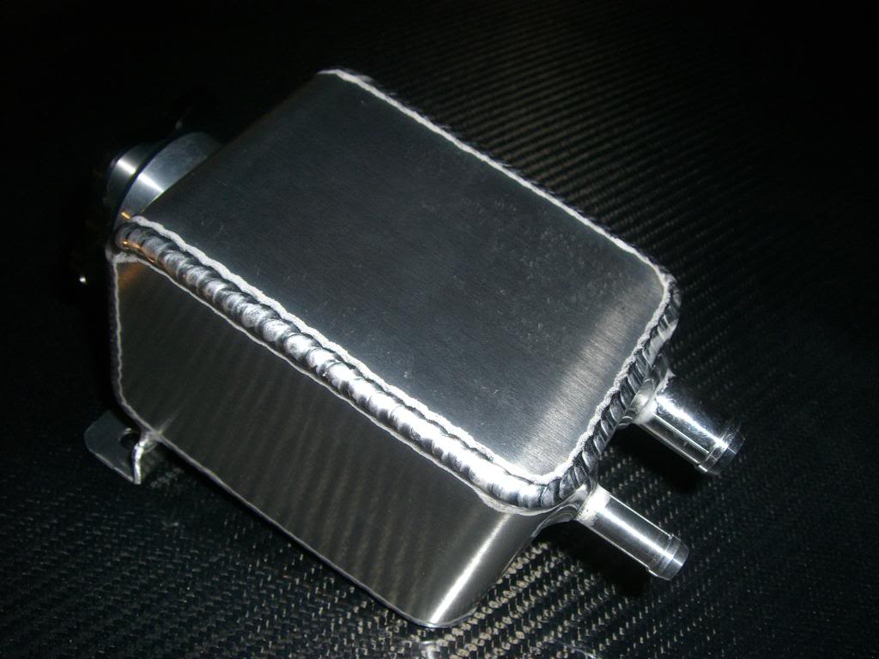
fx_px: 965
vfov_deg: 37.7
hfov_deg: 49.0
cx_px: 440
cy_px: 330
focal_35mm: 38
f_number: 4.3
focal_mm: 6.2
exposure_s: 1/60
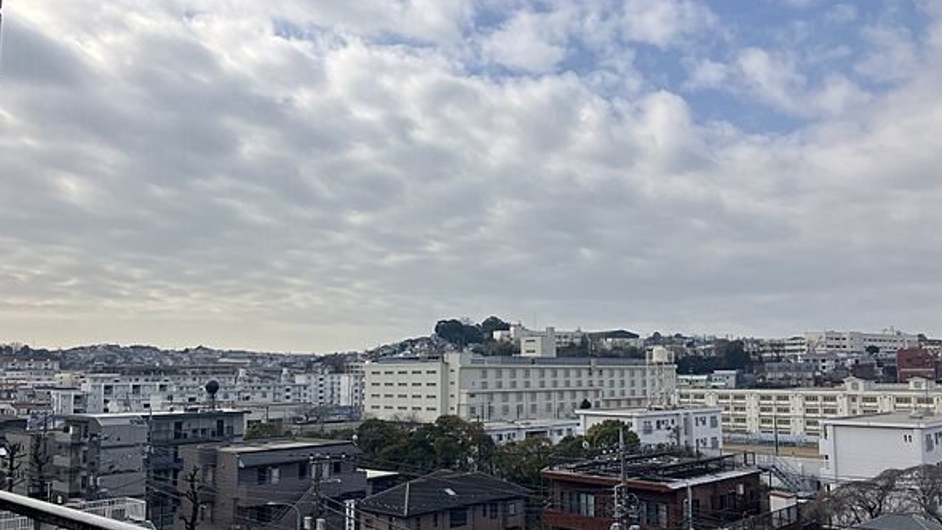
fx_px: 774
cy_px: 314
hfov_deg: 62.6
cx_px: 468
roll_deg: +0.1
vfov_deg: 37.7
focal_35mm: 31
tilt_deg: +4.7
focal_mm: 3.99
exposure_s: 1/3247
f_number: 1.8
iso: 32
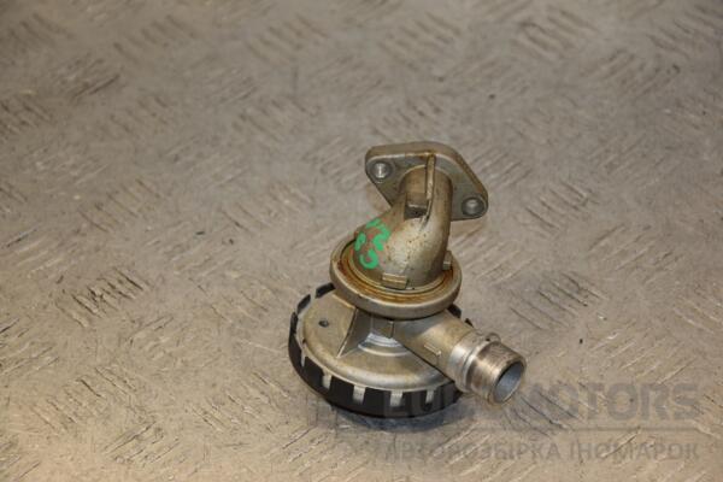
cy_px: 241
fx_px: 2410
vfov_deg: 11.4
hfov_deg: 17.1
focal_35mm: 120
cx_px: 362
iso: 800
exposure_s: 1/200
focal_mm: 80
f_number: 5.6
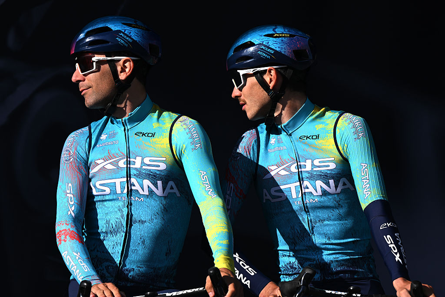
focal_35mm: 255
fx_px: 3151
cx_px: 222
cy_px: 148
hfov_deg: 8.1
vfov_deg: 5.4
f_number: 3.5
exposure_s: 1/1600
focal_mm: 170
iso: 100
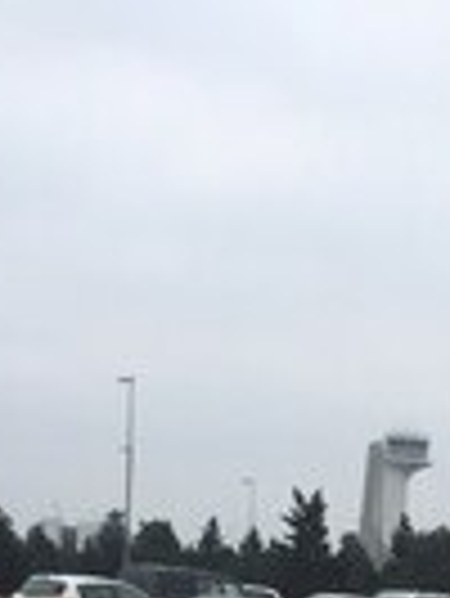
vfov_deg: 15.4
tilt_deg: -13.3
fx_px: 1869
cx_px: 554
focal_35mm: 108
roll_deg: -3.6
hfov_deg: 13.3
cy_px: 1111
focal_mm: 4.15
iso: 50
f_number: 2.2
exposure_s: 1/100
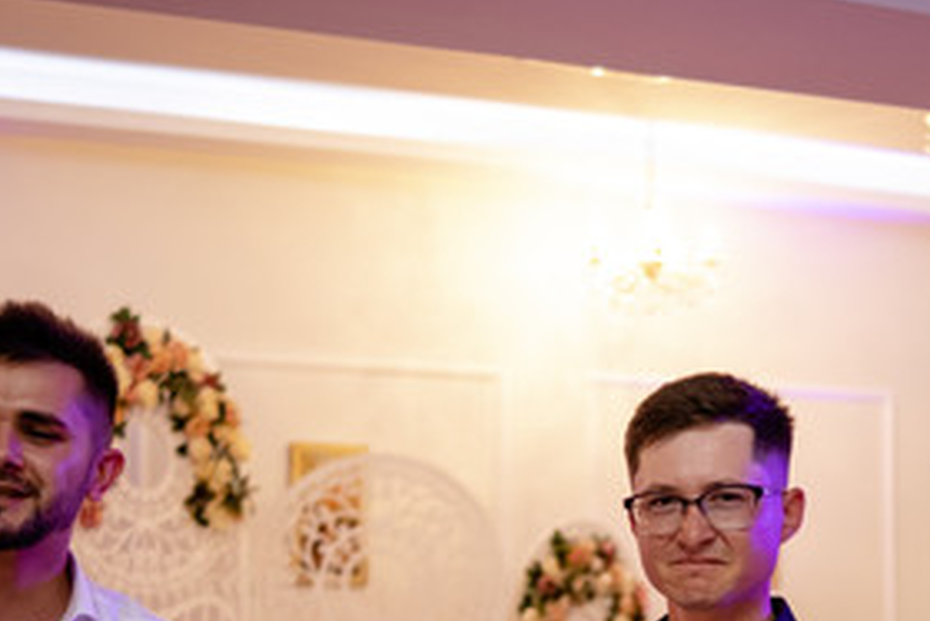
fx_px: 2068
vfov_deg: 16.6
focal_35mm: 80
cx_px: 688
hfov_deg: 25.1
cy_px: 679
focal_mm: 23
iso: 640
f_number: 1.6
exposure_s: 1/200
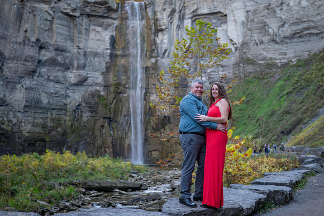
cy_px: 108
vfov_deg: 27.0
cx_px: 162
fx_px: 450
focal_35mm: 50
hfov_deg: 39.6
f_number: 2.8
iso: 640
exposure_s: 1/500
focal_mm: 50
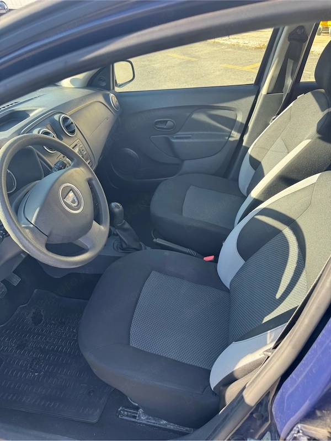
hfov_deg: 56.8
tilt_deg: -35.2
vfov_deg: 71.6
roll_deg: +2.6
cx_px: 166
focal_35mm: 24
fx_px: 306
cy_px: 220
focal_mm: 6.76
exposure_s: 1/191
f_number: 1.78
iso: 80
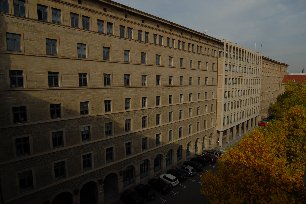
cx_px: 154
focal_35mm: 19
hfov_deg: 86.9
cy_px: 98
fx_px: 161
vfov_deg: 64.5
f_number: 9
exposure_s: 1/320
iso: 100
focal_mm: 12
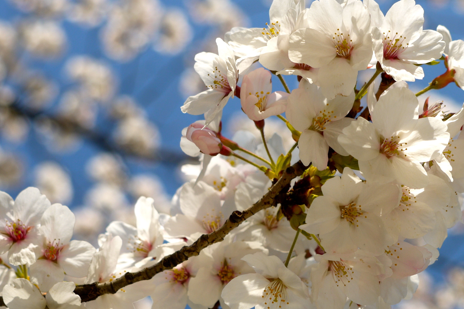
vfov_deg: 10.3
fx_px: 1714
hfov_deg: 15.4
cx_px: 299
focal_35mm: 133
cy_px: 162
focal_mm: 45
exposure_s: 1/200
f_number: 5.6
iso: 100
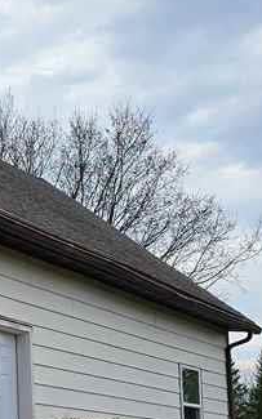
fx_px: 1097
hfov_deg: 12.5
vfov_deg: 21.2
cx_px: -195
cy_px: 364
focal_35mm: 96
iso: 12
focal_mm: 6.3
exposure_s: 1/335
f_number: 1.7
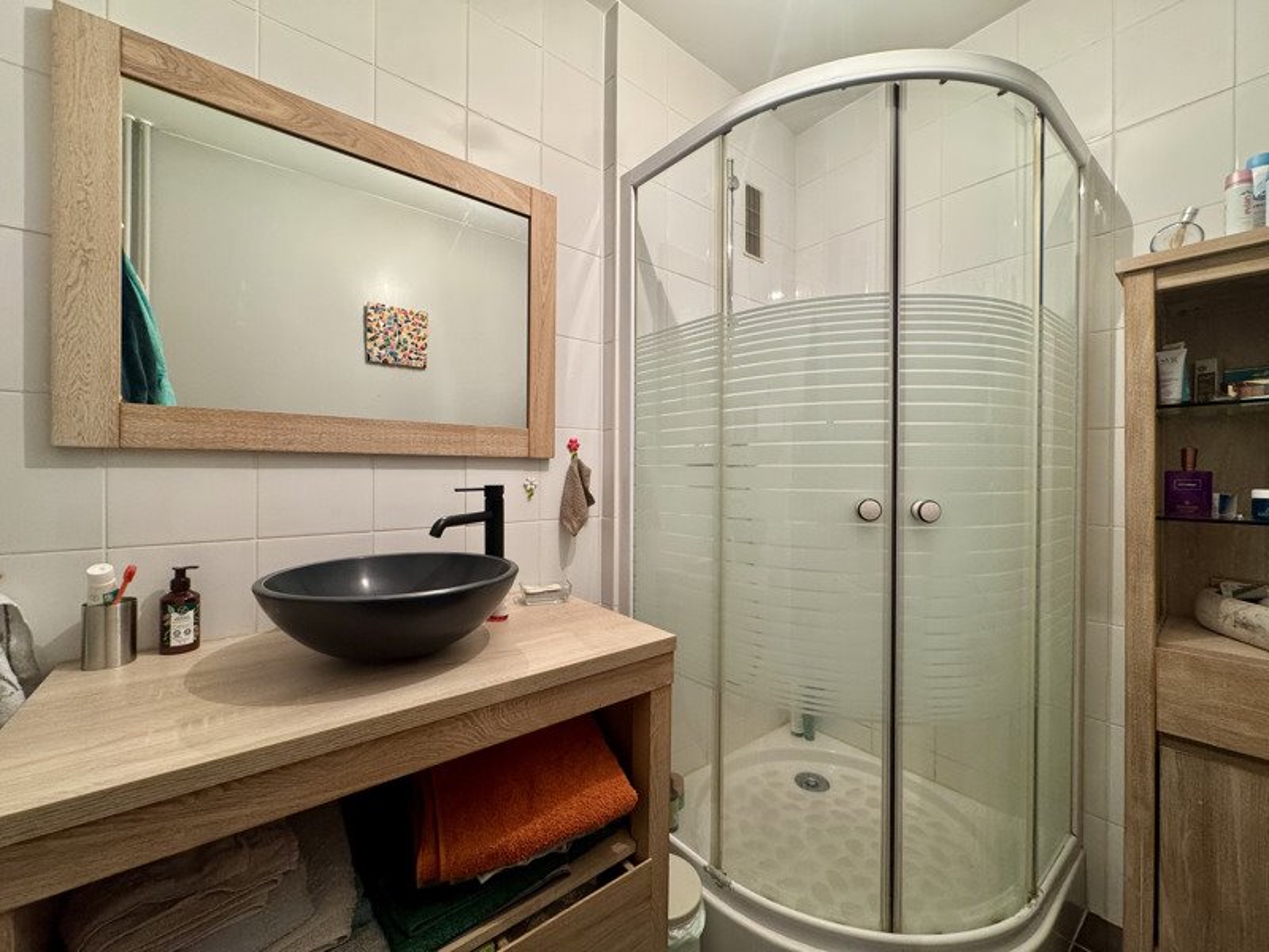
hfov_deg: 102.1
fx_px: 513
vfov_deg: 85.7
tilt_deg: -0.2
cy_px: 476
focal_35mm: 14
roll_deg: +0.3
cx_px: 634
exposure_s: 1/50
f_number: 2.2
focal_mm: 2.22
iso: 250
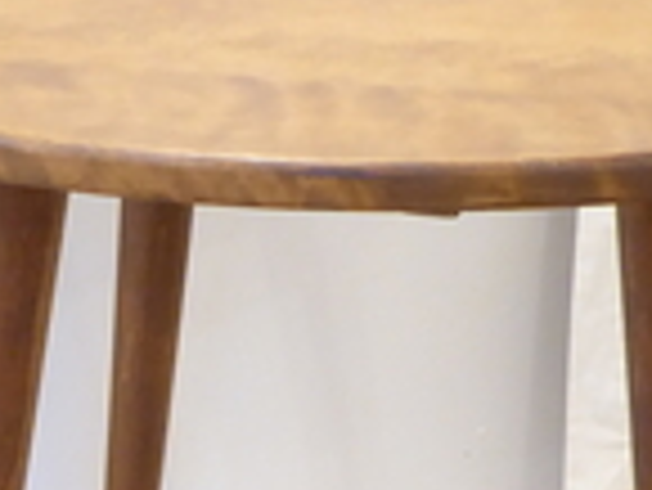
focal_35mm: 120
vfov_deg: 11.9
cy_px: 715
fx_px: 2262
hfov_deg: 16.3
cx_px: 162
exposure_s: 1/5
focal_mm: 5
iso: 400
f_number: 3.5
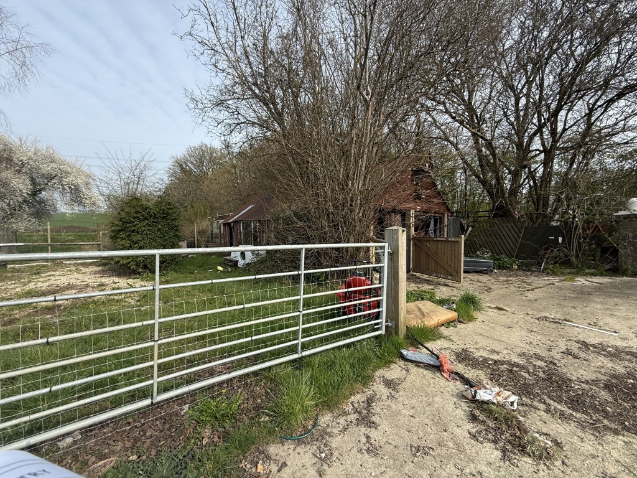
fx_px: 258
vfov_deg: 85.7
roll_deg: +0.4
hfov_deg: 102.1
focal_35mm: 14
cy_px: 239
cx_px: 318
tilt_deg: -1.4
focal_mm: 2.22
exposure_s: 1/751
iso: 50
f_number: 2.2
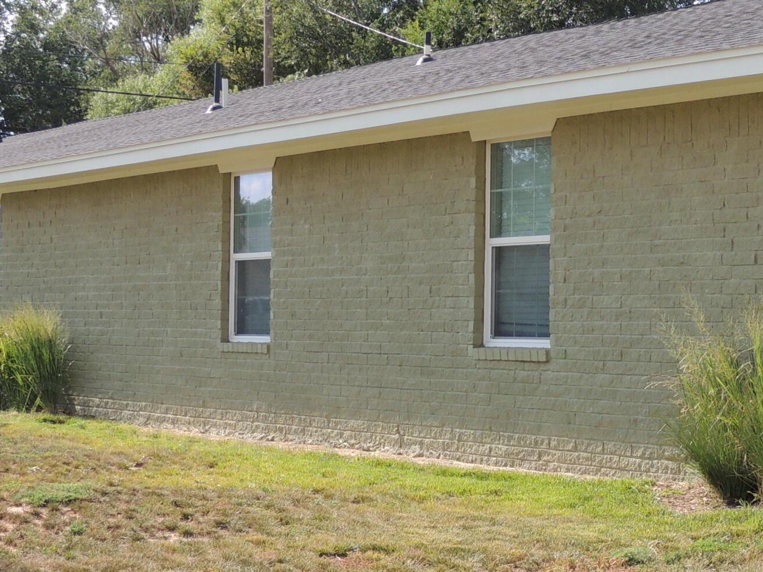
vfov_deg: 16.0
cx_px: 530
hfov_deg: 21.2
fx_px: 2028
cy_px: 428
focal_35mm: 92
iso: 100
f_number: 3.3
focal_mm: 7.1
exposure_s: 1/640
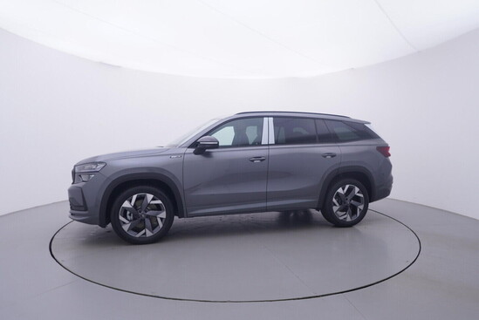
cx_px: 240
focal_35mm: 22
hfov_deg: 77.3
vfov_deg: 56.2
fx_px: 300
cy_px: 160
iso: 200
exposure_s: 1/80
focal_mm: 15
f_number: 5
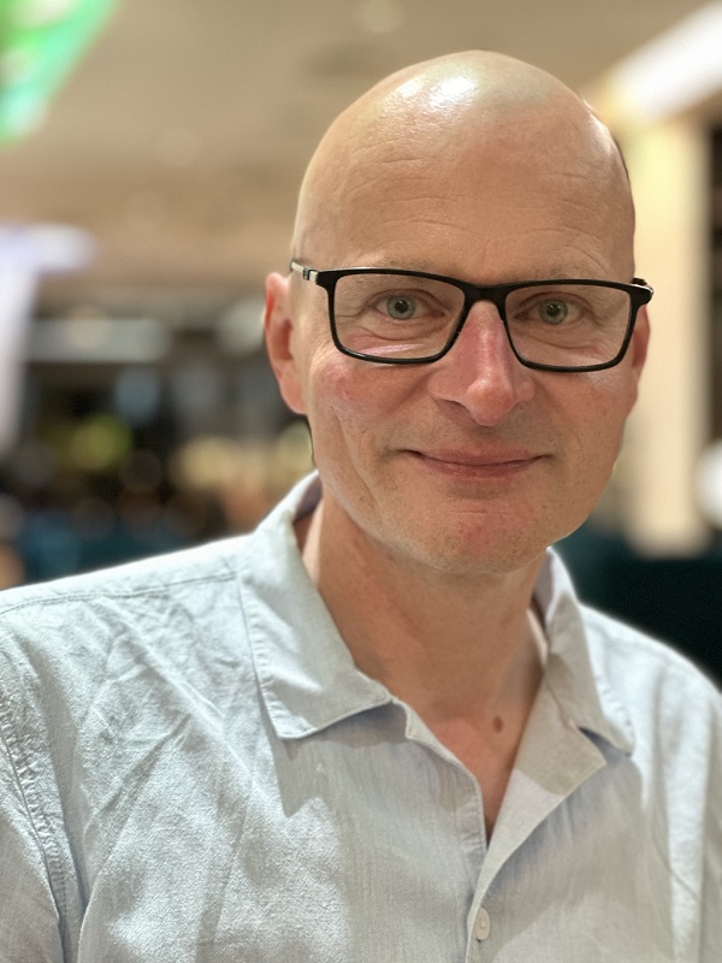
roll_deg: +0.2
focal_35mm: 77
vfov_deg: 25.3
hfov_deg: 19.1
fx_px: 2141
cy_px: 482
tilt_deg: -0.6
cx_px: 361
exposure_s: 1/14
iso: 500
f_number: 2.8
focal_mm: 9
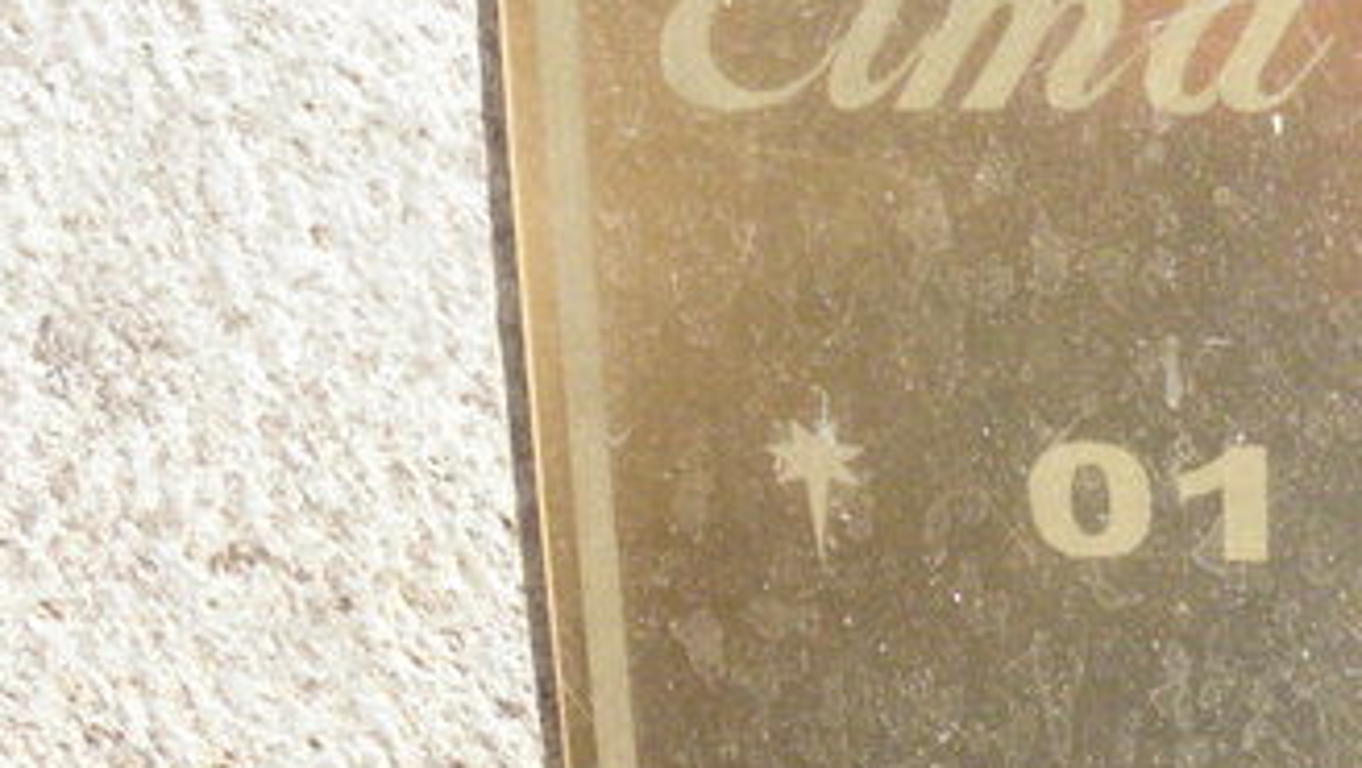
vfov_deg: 17.4
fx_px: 2494
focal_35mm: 69
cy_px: 606
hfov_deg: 27.5
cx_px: 1561
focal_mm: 4.6
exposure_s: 1/125
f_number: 6.3
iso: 200
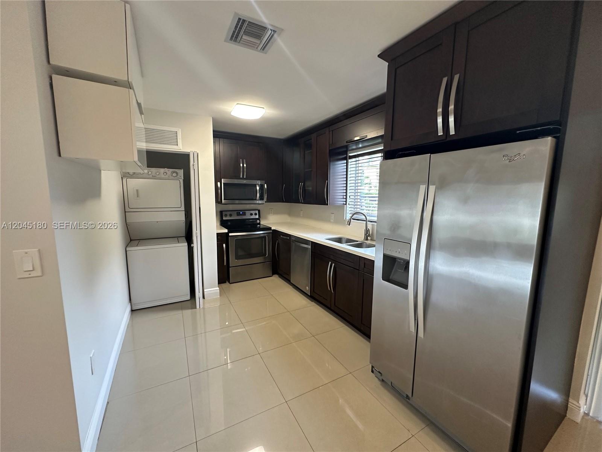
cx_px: 301
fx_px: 243
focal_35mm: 14
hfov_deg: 102.1
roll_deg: -0.8
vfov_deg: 85.7
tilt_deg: -8.3
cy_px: 226
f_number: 2.2
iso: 250
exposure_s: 1/60
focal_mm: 2.22
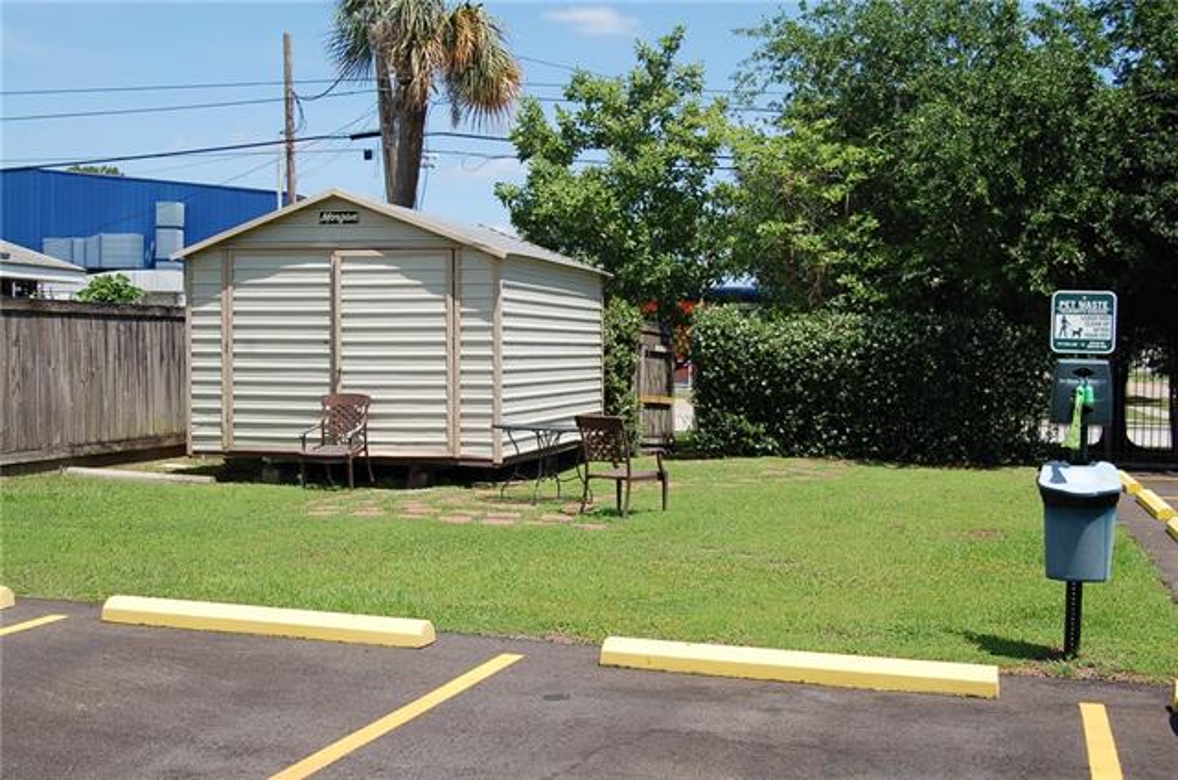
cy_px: 390
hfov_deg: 24.7
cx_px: 589
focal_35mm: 82
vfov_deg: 16.5
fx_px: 2694
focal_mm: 55
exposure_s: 1/320
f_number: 11
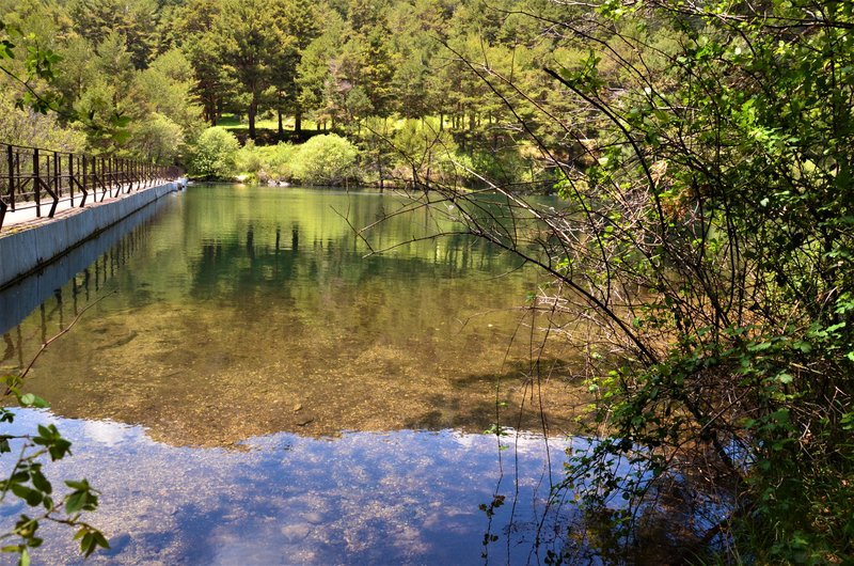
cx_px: 427
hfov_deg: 67.5
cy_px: 283
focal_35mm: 27
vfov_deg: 47.7
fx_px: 639
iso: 640
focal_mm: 18
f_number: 10
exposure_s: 1/200
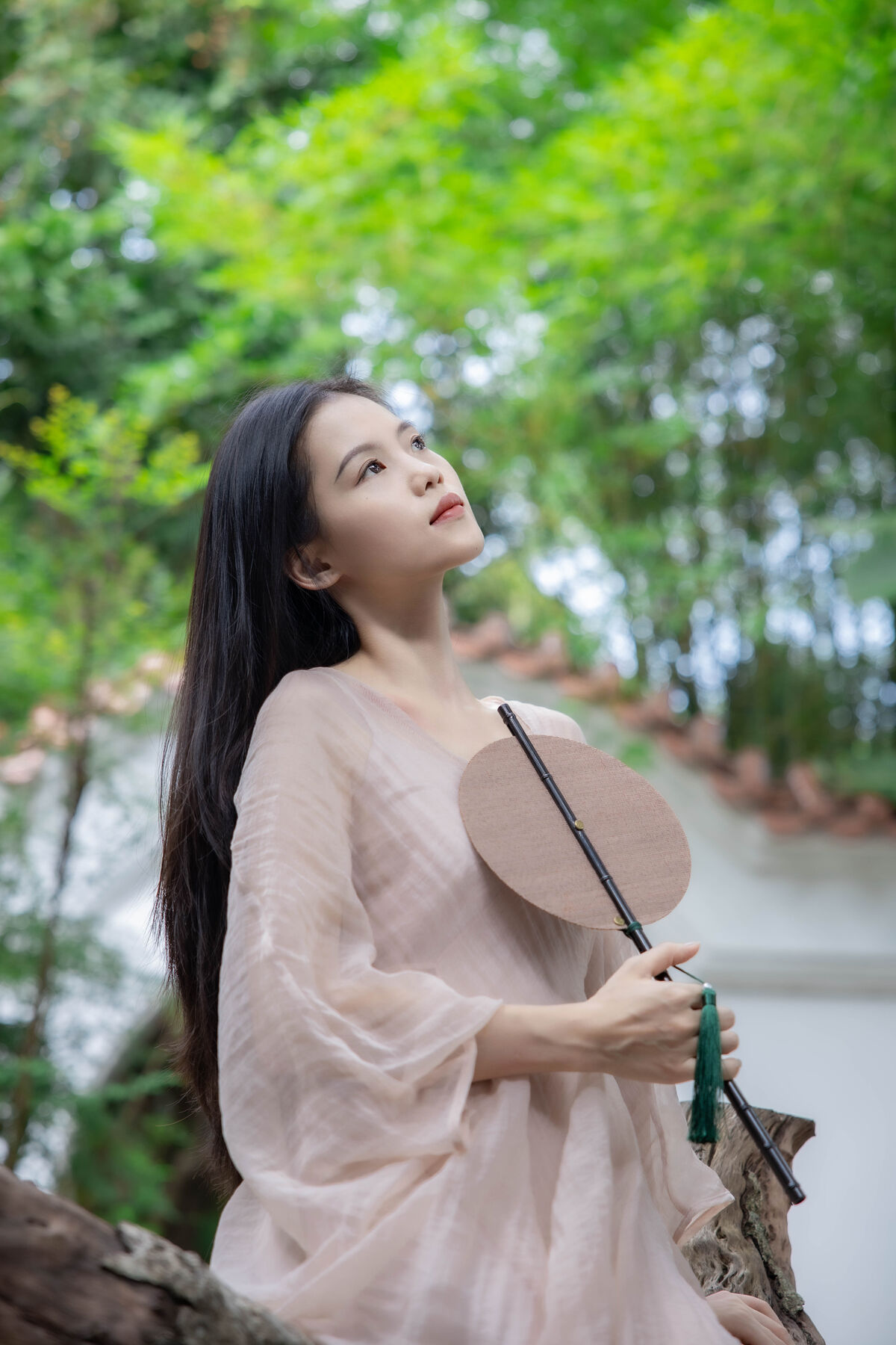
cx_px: 448
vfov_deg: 28.8
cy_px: 672
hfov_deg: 19.5
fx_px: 2613
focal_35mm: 70
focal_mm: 70
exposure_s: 1/160
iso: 200
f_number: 2.8
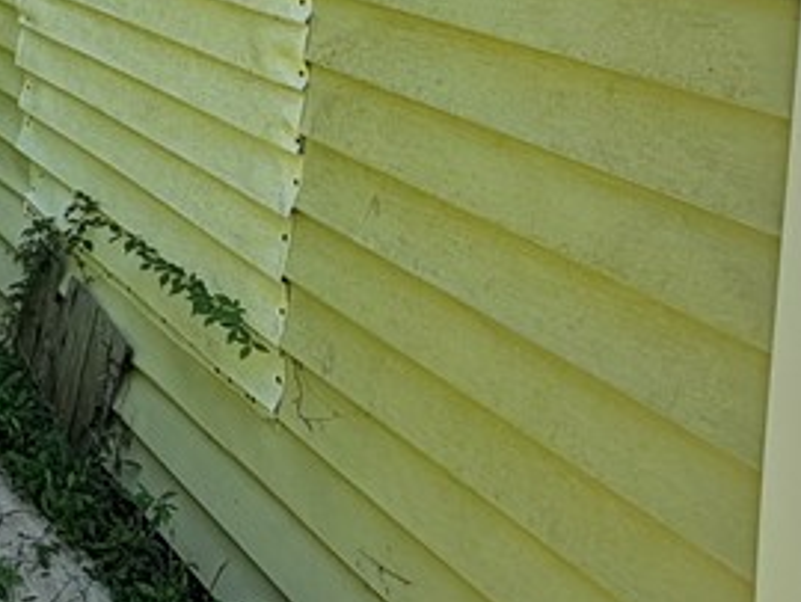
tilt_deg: -4.4
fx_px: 1227
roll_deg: -1.6
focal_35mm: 53
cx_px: -217
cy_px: -122
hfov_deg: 29.7
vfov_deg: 24.9
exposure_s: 1/502
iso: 50
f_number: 2.2
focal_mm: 2.22
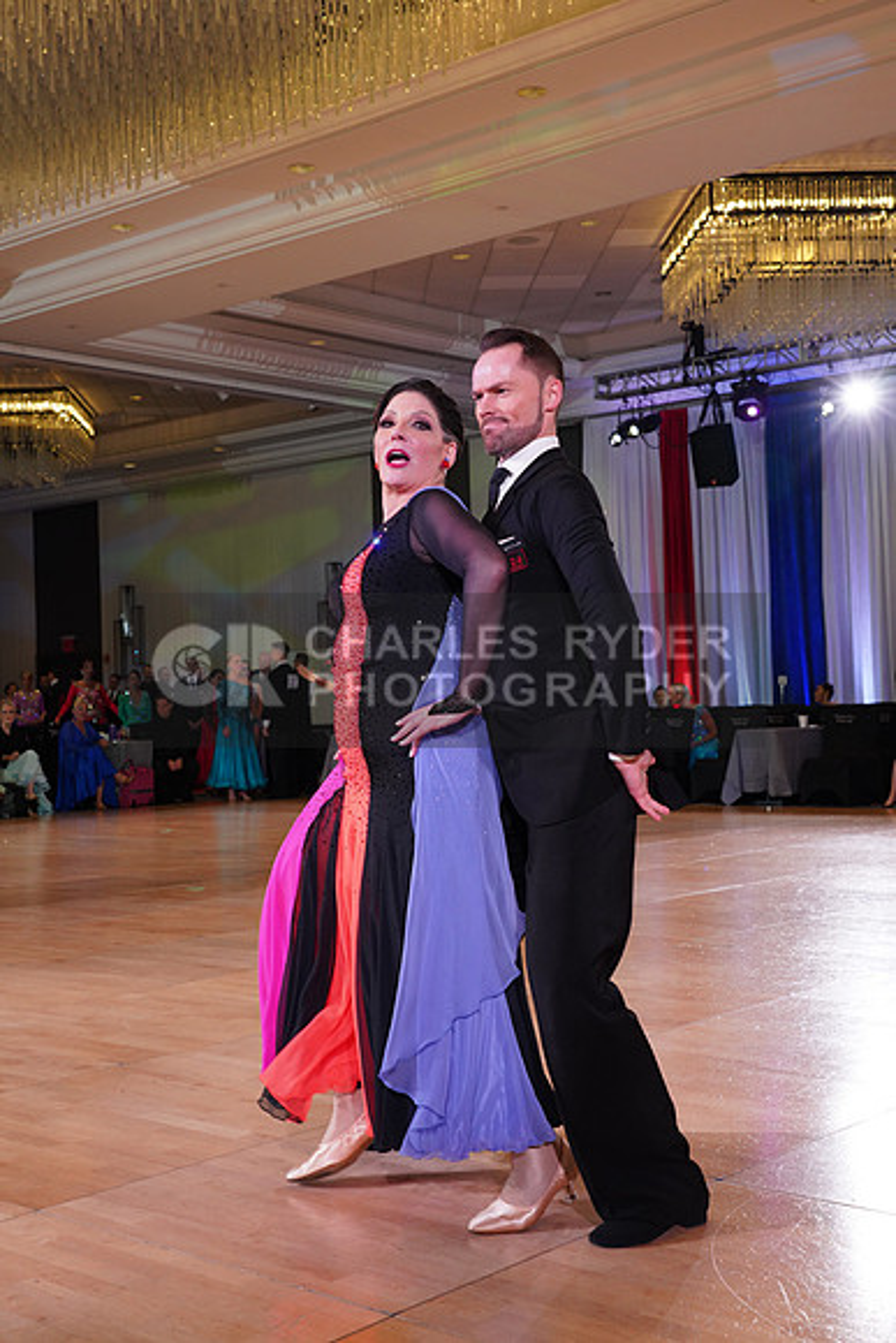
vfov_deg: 45.4
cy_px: 672
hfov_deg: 31.2
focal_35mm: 43
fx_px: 1604
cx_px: 448
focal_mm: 43
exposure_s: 1/160
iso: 1600
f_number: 6.3
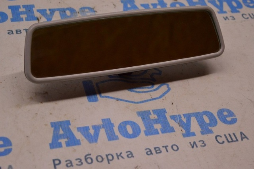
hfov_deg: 28.1
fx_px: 507
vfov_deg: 18.9
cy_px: 84
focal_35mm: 72
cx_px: 127
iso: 1600
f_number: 5.3
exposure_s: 1/400
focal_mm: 48
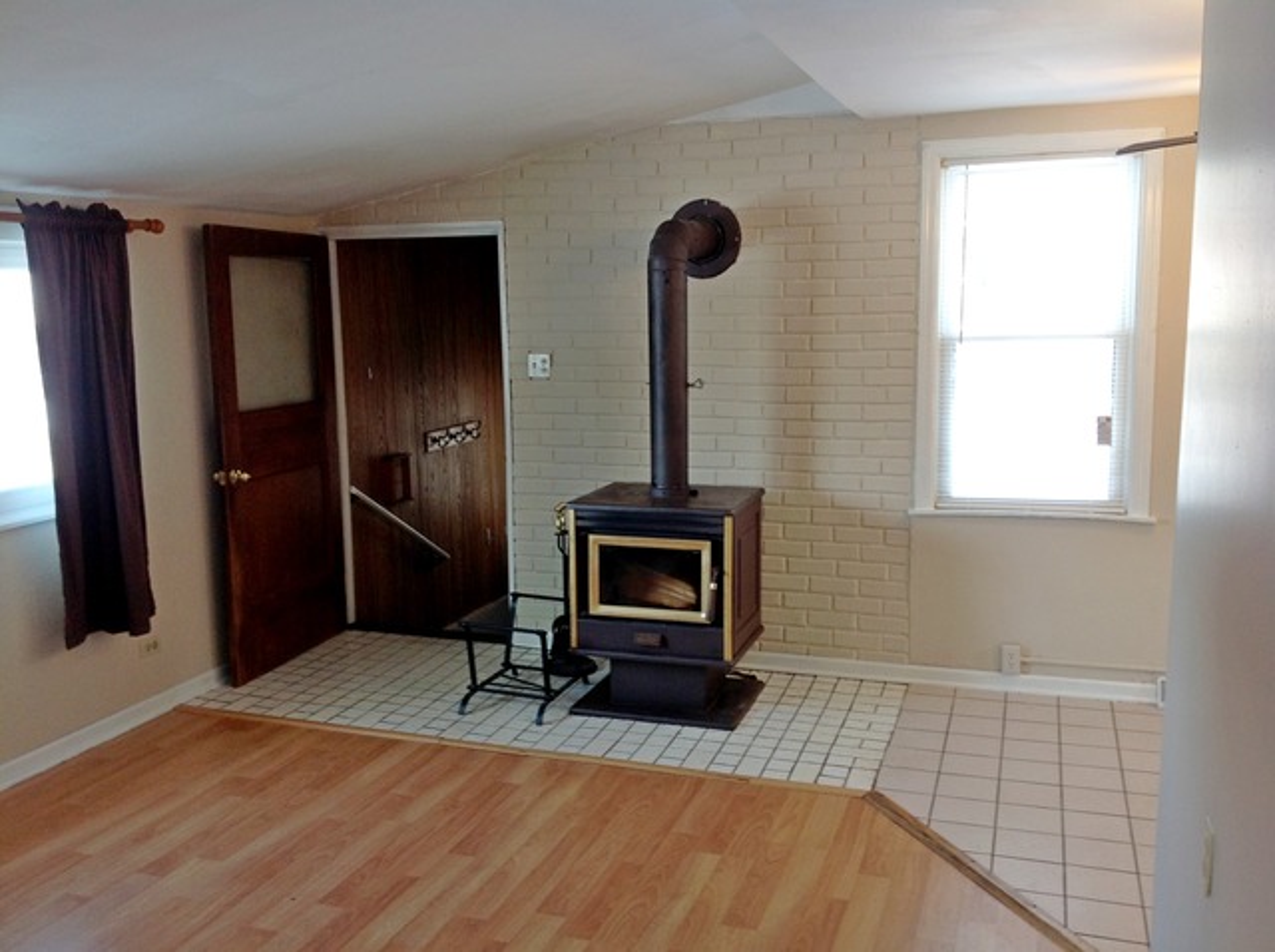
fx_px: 1287
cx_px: 638
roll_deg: -0.7
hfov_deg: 52.7
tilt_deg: -8.2
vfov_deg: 40.6
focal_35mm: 35
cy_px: 476
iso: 50
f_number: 2.4
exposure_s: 1/24
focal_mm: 4.28
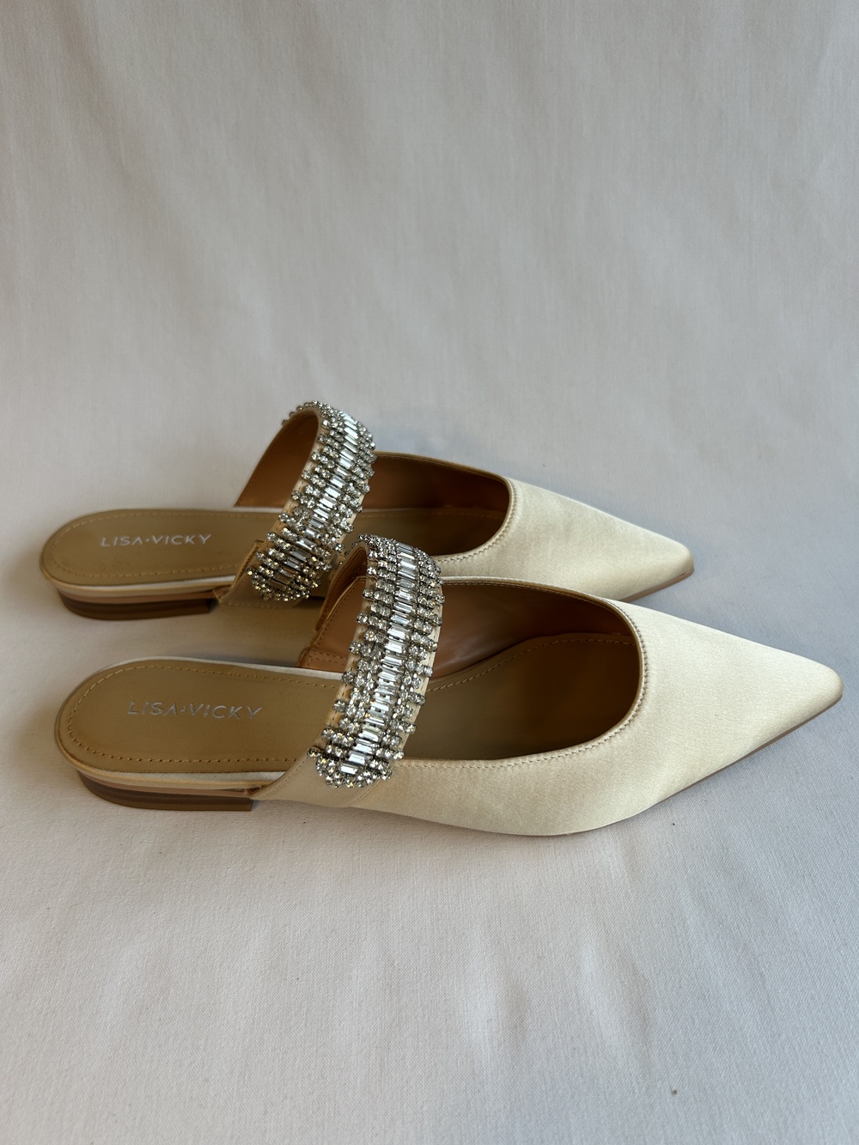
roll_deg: +1.2
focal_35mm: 26
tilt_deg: -40.9
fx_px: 860
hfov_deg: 53.1
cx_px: 430
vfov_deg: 67.3
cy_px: 572
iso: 32
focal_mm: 5.7
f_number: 1.5
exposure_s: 1/140
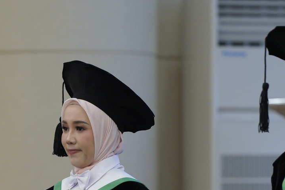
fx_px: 3308
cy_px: 209
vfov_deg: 3.3
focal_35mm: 418
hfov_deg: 4.9
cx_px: 136
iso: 800
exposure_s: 1/160
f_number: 2.8
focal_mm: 149
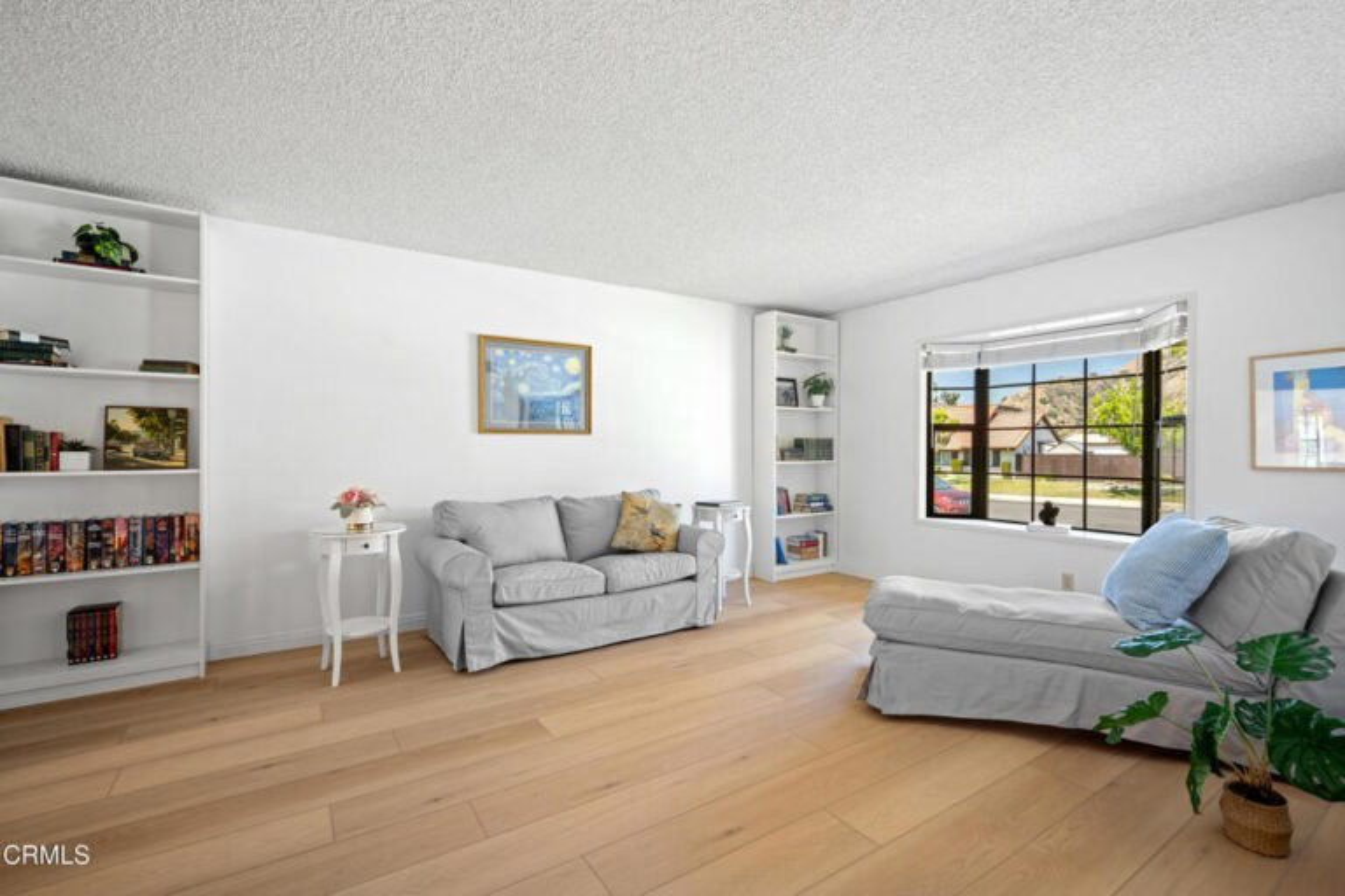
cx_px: 672
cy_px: 448
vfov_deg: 73.7
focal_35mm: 16
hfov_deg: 96.7
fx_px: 598
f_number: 8
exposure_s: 1.3
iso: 125
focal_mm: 16
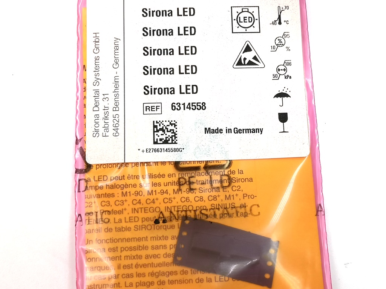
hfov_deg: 38.9
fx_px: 546
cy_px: 144
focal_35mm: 49
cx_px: 193
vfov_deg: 29.7
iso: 100
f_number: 1.8
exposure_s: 1/90
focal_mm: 3.95
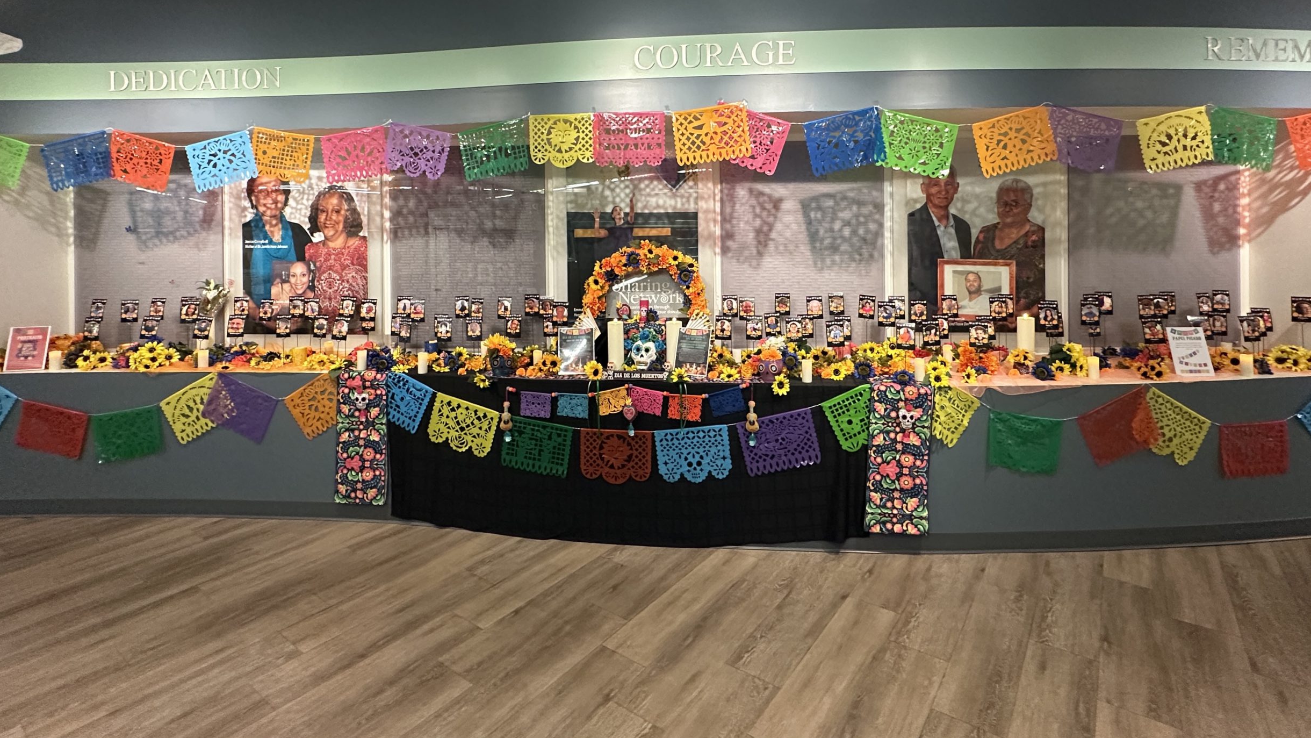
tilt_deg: -0.2
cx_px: 667
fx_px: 556
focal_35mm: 16
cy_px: 254
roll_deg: +0.4
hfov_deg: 99.4
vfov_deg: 65.6
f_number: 2.2
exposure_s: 1/60
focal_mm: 2.22
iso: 400
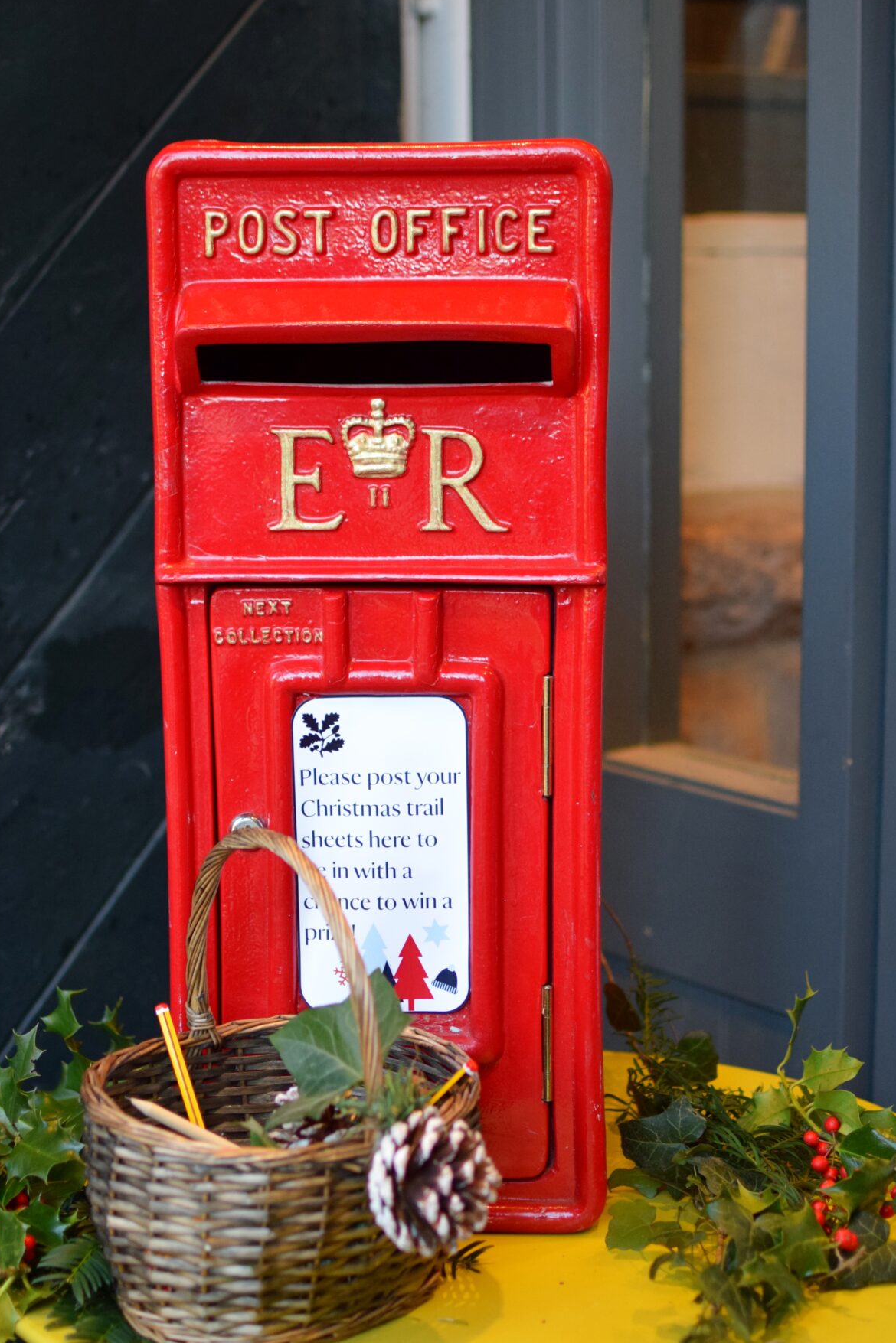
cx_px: 446
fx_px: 2412
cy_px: 774
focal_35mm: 65
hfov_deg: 21.0
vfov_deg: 31.1
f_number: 2
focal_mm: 35
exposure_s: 1/500
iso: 900
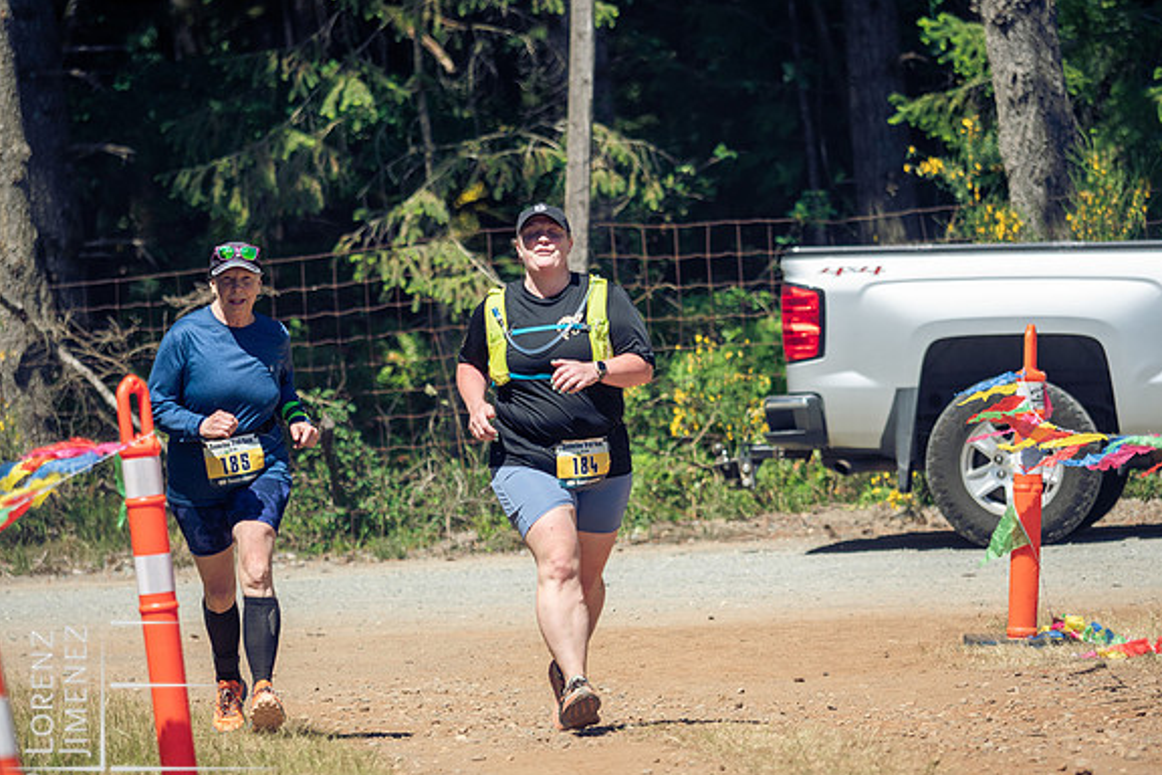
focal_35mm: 314
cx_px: 583
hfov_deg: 6.6
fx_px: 10134
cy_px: 401
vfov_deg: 4.4
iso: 250
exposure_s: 1/2000
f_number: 2.8
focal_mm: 150
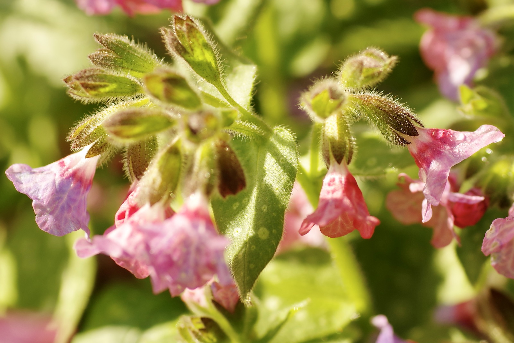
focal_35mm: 105
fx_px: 1499
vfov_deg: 13.0
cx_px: 257
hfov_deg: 19.5
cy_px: 172
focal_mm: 70
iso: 400
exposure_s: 1/1000
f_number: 5
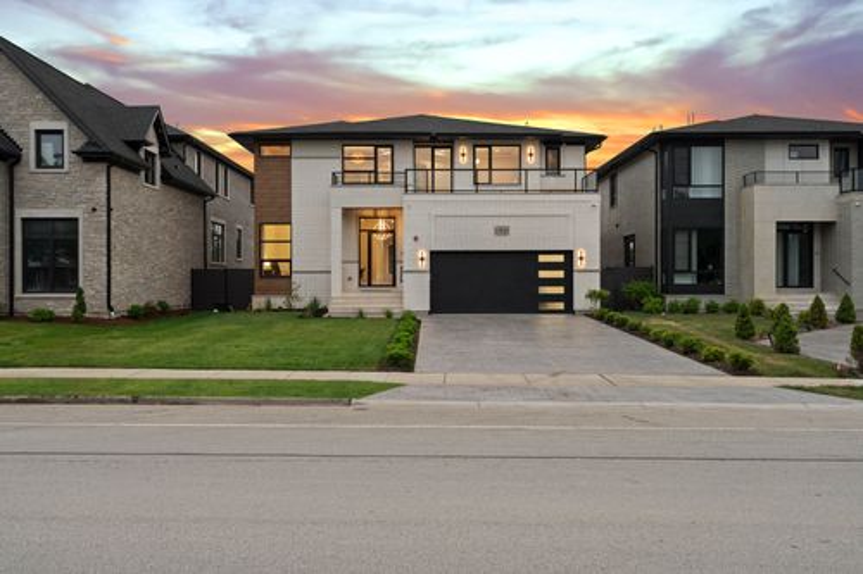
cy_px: 287
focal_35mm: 31
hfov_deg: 60.3
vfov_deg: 42.3
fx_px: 743
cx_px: 432
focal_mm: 31
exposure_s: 1/6
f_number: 7.1
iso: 800
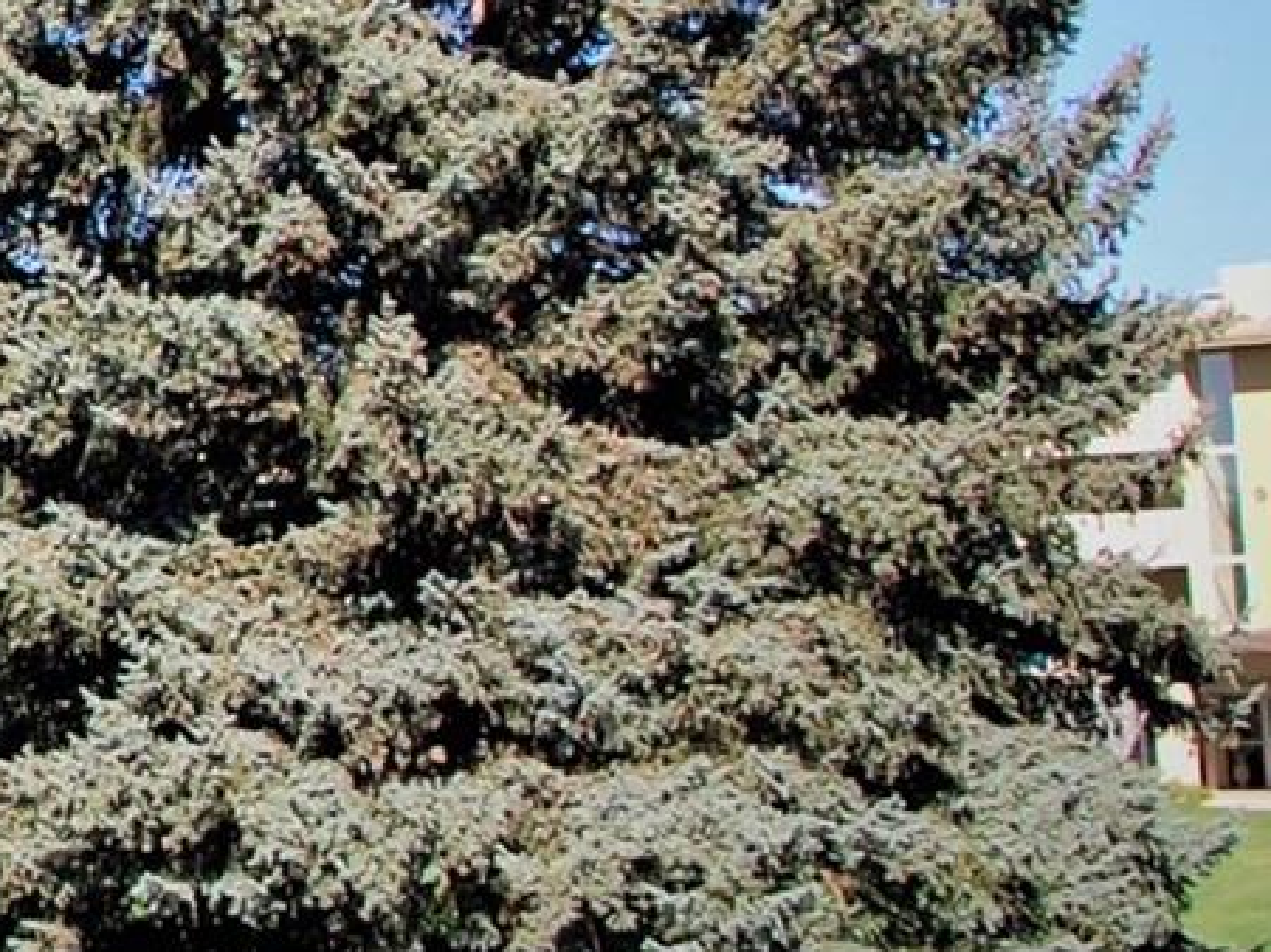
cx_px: -936
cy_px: -83
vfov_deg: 15.6
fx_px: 3377
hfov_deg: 17.7
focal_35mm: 92
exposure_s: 1/250
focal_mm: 18
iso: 200
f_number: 8
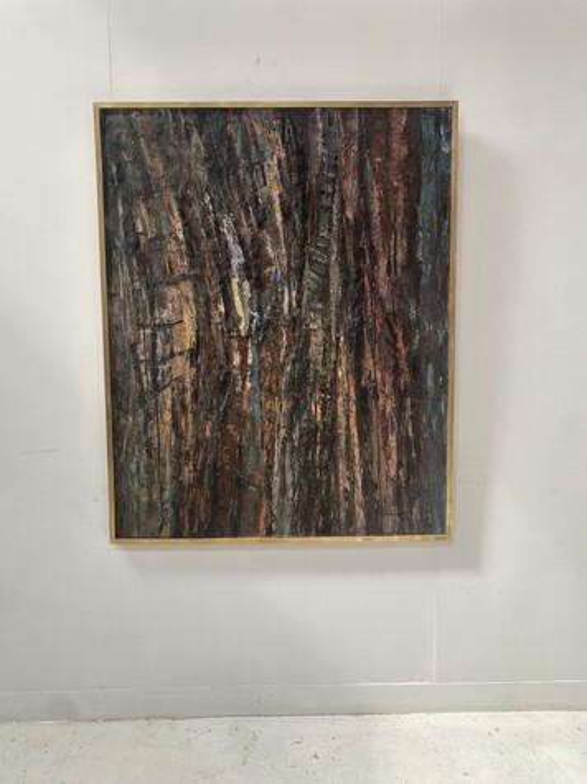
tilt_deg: -4.2
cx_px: 294
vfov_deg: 67.3
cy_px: 392
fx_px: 588
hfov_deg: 53.0
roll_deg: +1.1
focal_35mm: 26
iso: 100
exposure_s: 1/121
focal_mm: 4.25
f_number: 1.8
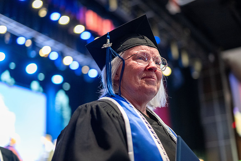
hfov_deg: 39.6
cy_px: 80
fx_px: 335
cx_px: 120
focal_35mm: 50
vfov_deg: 27.0
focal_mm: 50
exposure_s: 1/125
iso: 3200
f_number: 1.8
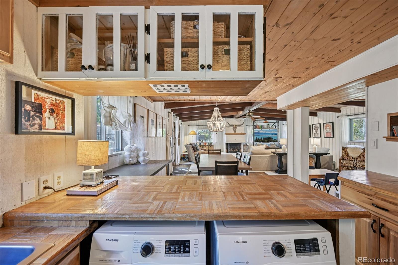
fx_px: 155
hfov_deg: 104.3
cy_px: 132
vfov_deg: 81.2
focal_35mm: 14
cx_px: 199
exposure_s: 1/15
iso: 320
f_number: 7.1
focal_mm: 14
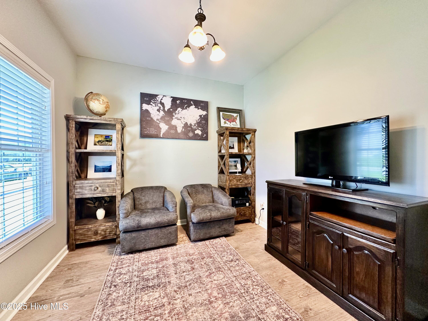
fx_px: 173
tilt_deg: -0.7
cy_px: 160
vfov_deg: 85.7
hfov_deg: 102.1
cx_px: 214
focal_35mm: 14
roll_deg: +0.6
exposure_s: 1/120
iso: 200
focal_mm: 2.22
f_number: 2.2
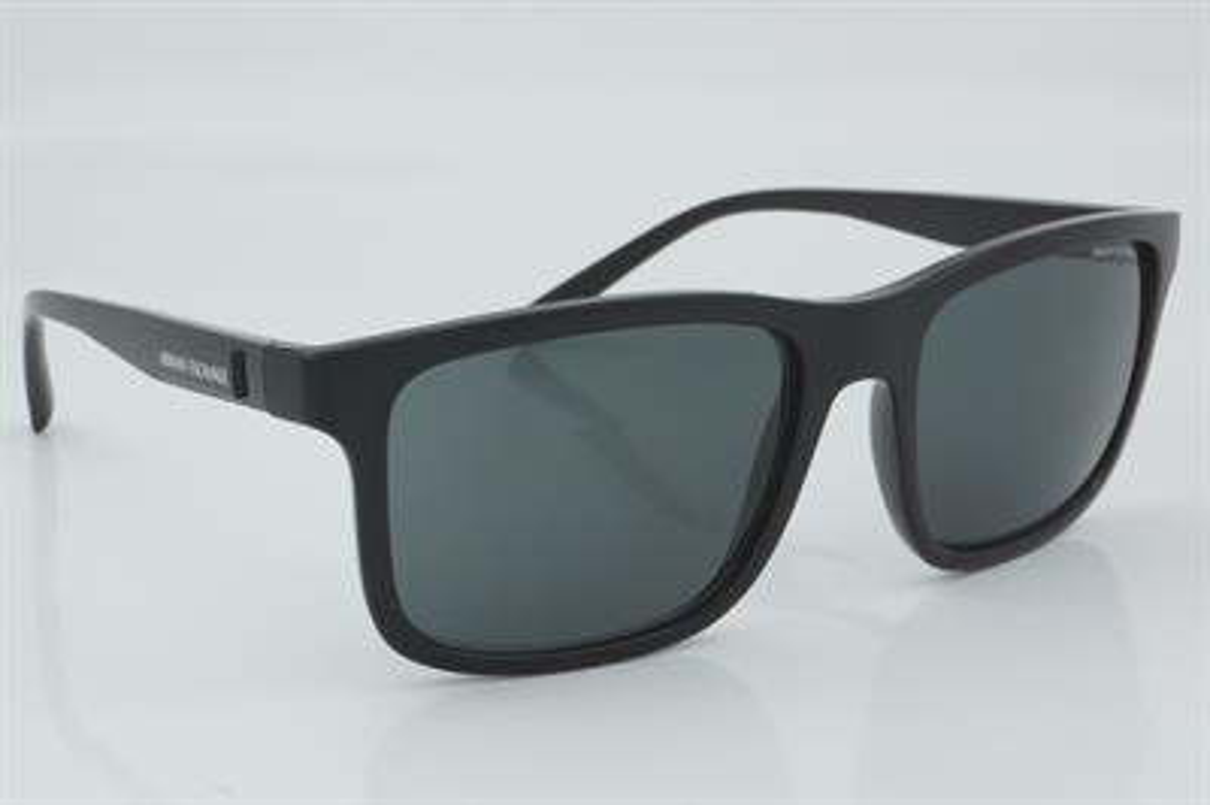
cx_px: 605
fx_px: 2771
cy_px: 402
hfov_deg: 24.6
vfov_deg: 16.5
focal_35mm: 82
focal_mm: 55
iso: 100
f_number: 32
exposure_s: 1/4
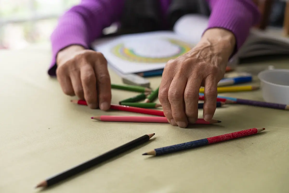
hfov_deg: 39.6
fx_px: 401
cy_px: 96
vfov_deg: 27.0
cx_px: 144
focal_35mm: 50
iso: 640
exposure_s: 1/125
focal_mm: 50
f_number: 2.8
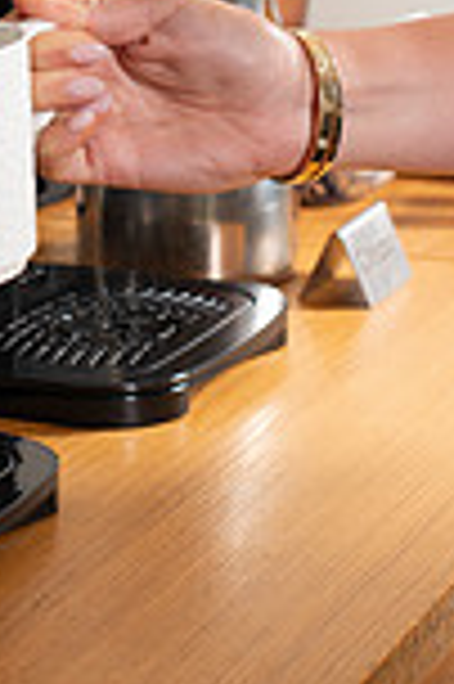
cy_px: -94
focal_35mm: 148
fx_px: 2806
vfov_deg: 13.6
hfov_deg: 9.2
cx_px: -9
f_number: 5.6
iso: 250
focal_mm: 50
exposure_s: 1/200
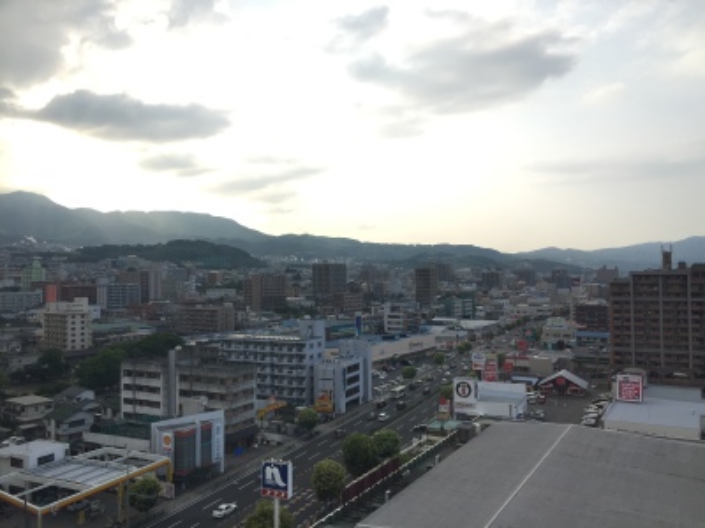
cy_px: 264
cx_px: 352
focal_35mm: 29
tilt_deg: +0.1
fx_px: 591
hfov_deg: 61.7
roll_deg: +0.3
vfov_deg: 48.2
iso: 32
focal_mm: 4.15
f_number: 2.2
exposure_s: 1/898
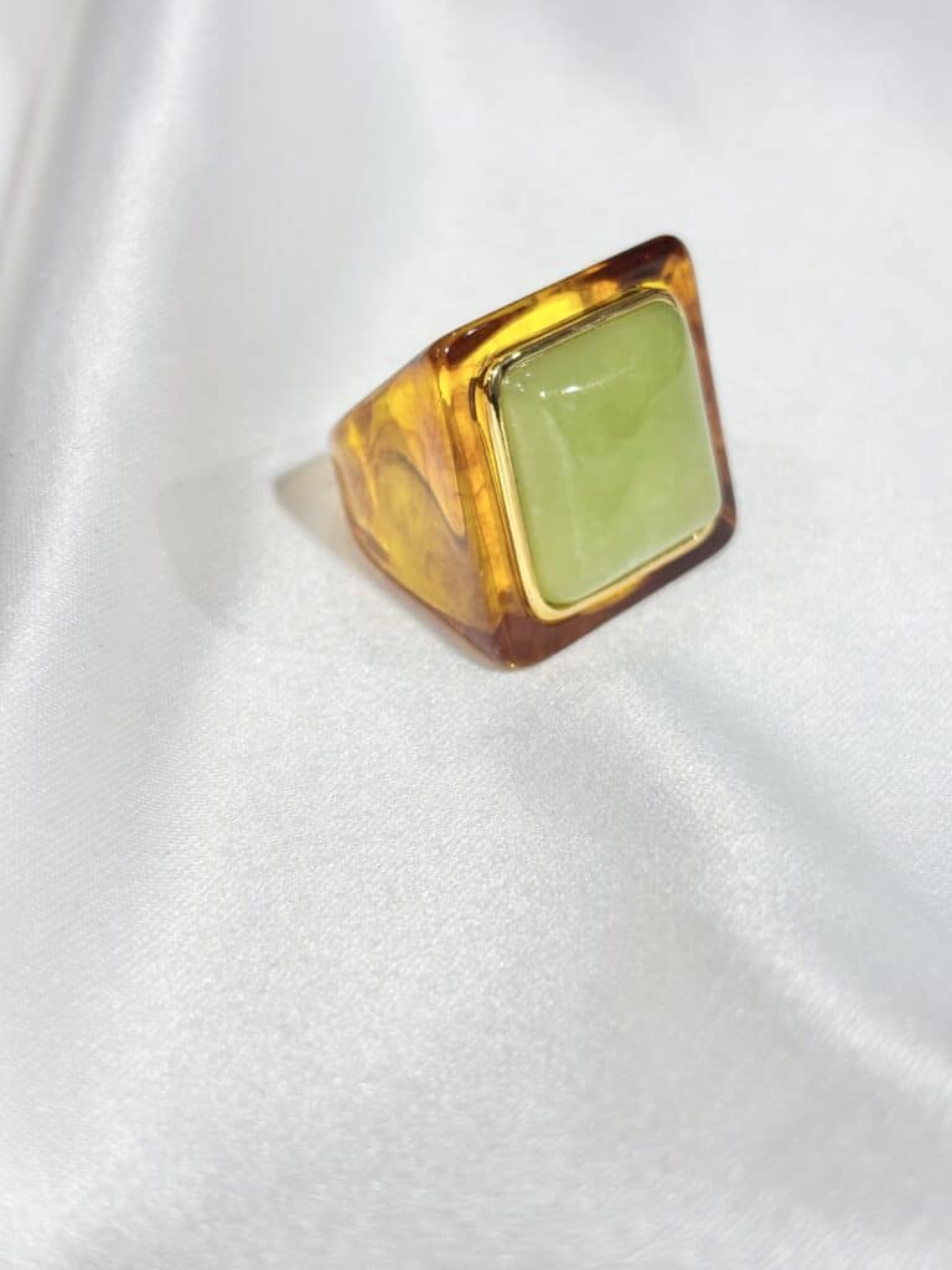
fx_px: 1907
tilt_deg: -40.0
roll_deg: +5.5
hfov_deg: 28.0
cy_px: 635
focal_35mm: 52
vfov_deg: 36.8
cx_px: 476
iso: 32
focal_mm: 5.96
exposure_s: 1/260
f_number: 1.6
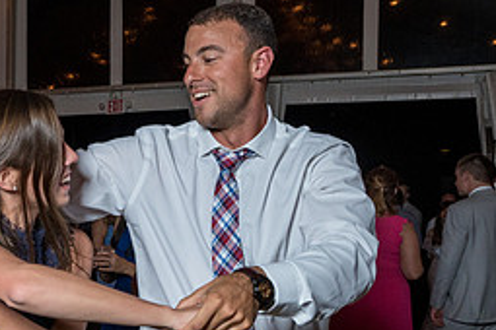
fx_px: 744
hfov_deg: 35.4
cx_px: 85
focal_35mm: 54
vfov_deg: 24.9
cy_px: 228
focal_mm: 20
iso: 2000
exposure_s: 1/200
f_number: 5.6
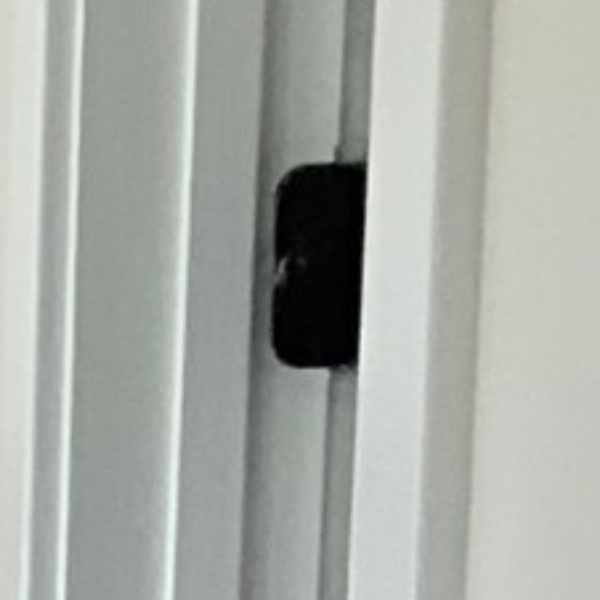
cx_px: -1245
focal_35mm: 261
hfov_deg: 6.2
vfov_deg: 5.7
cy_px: 2509
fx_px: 5118
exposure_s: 1/122
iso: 50
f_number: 1.8
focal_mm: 3
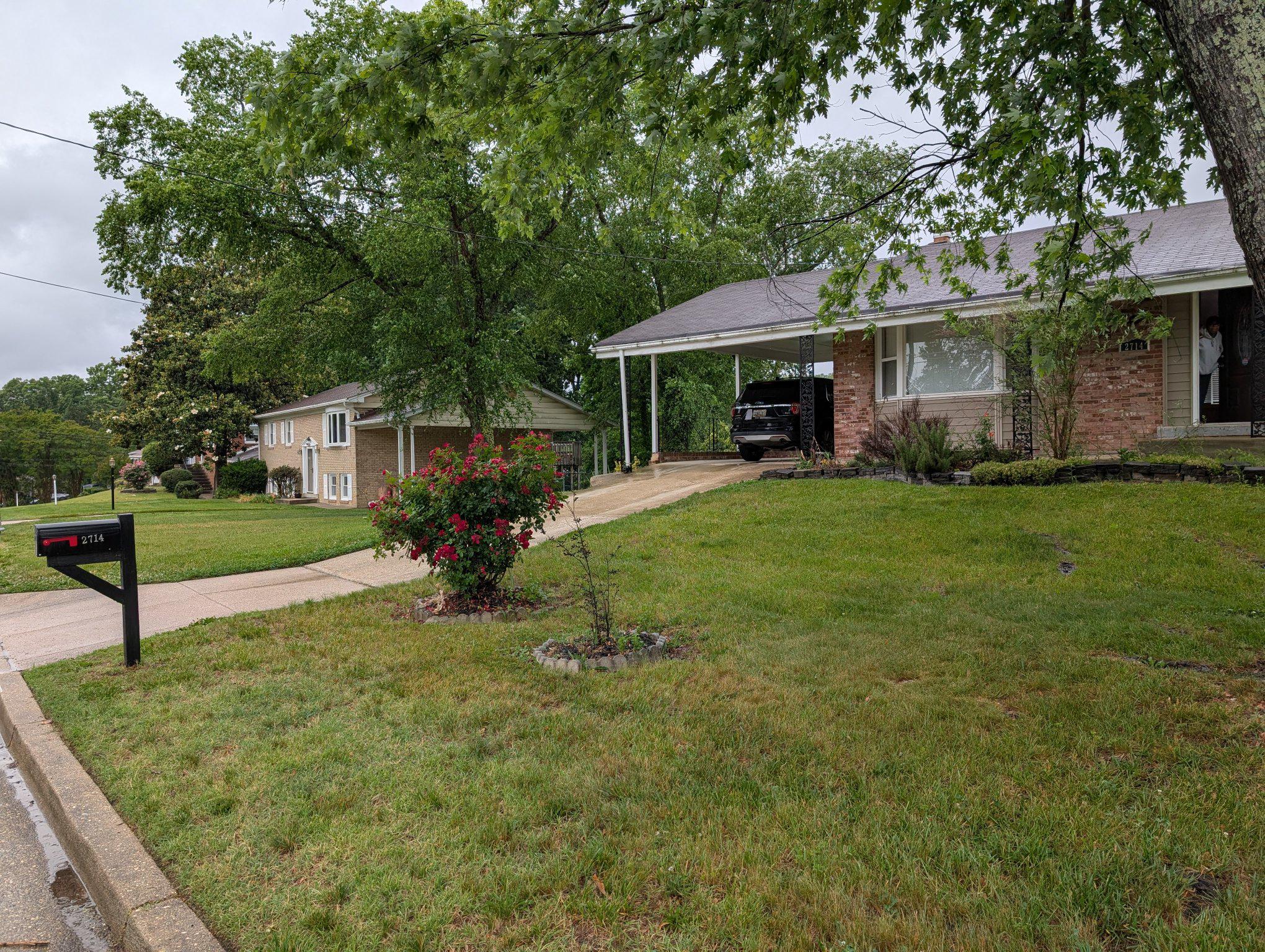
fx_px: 878
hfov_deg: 71.5
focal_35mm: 24
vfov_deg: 56.9
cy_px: 476
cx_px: 632
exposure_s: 1/279
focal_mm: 6.9
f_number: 1.68
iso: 21
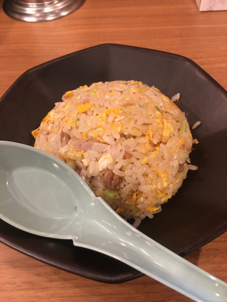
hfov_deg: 48.2
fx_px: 254
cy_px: 151
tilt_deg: -55.9
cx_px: 114
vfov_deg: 61.7
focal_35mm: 29
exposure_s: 1/30
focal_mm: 4.15
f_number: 2.2
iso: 100
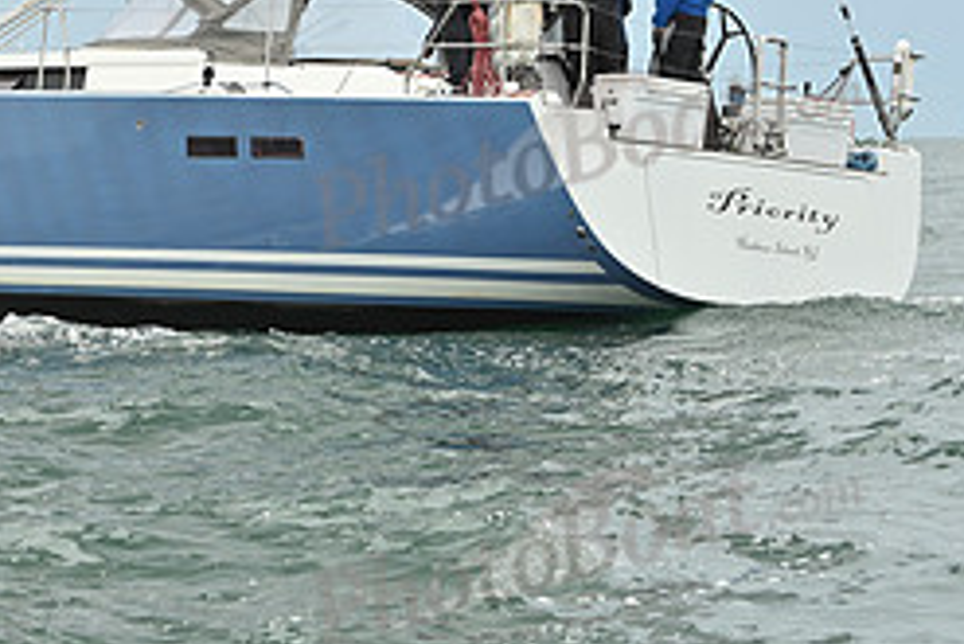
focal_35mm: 188
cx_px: 113
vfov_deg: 7.3
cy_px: 2
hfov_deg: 10.9
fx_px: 5037
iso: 320
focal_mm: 80
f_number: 10
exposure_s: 1/1000
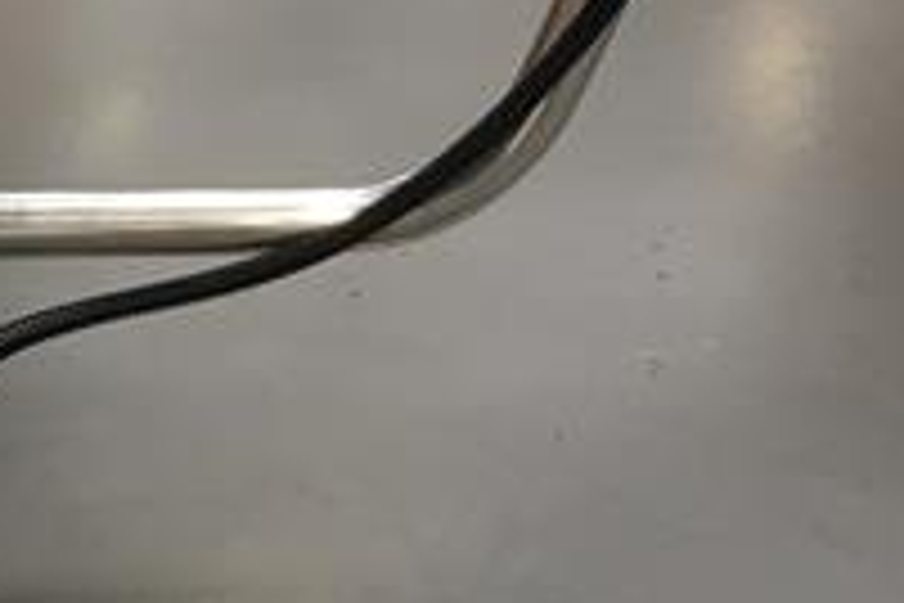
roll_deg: +3.8
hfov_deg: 18.3
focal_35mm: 107
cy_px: 567
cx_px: -121
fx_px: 2687
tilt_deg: -32.0
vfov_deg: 12.7
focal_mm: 4.15
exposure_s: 1/33
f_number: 2.2
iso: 50
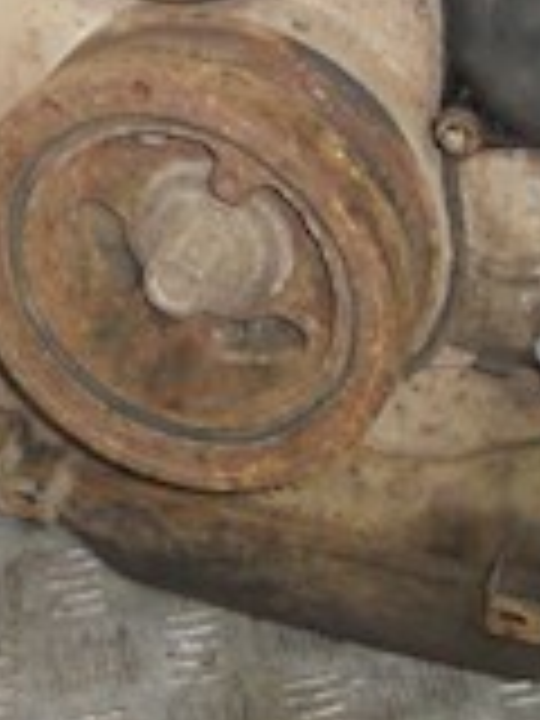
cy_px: -346
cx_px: 328
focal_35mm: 123
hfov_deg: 12.0
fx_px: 2558
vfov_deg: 14.9
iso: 200
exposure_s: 1/30
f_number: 3.1
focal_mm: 6.72
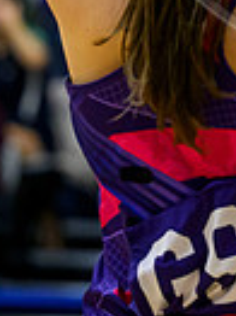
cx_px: 516
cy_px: -142
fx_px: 6137
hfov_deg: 2.2
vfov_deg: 2.9
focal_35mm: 674
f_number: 3.2
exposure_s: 1/1000
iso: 4000
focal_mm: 125
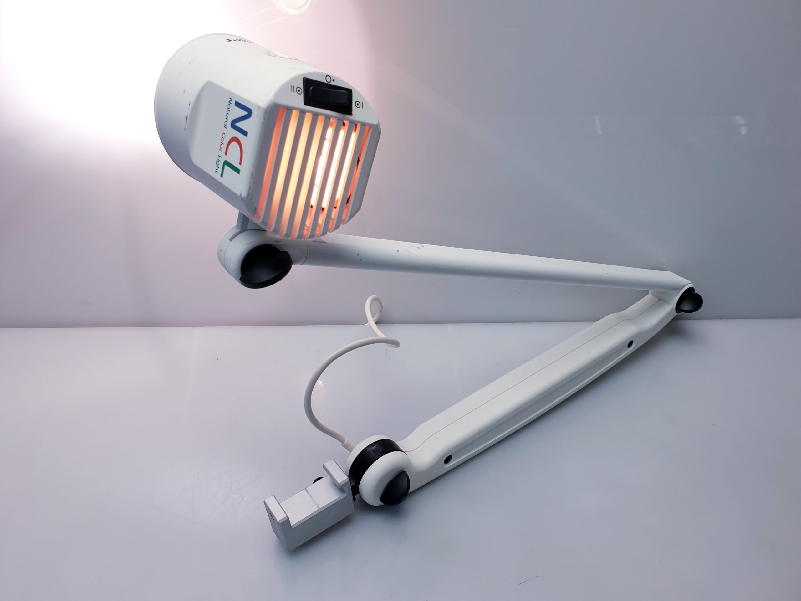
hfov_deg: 67.3
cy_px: 300
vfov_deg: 53.1
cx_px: 400
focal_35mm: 26
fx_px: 602
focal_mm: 4.3
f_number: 2.4
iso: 50
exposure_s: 1/114
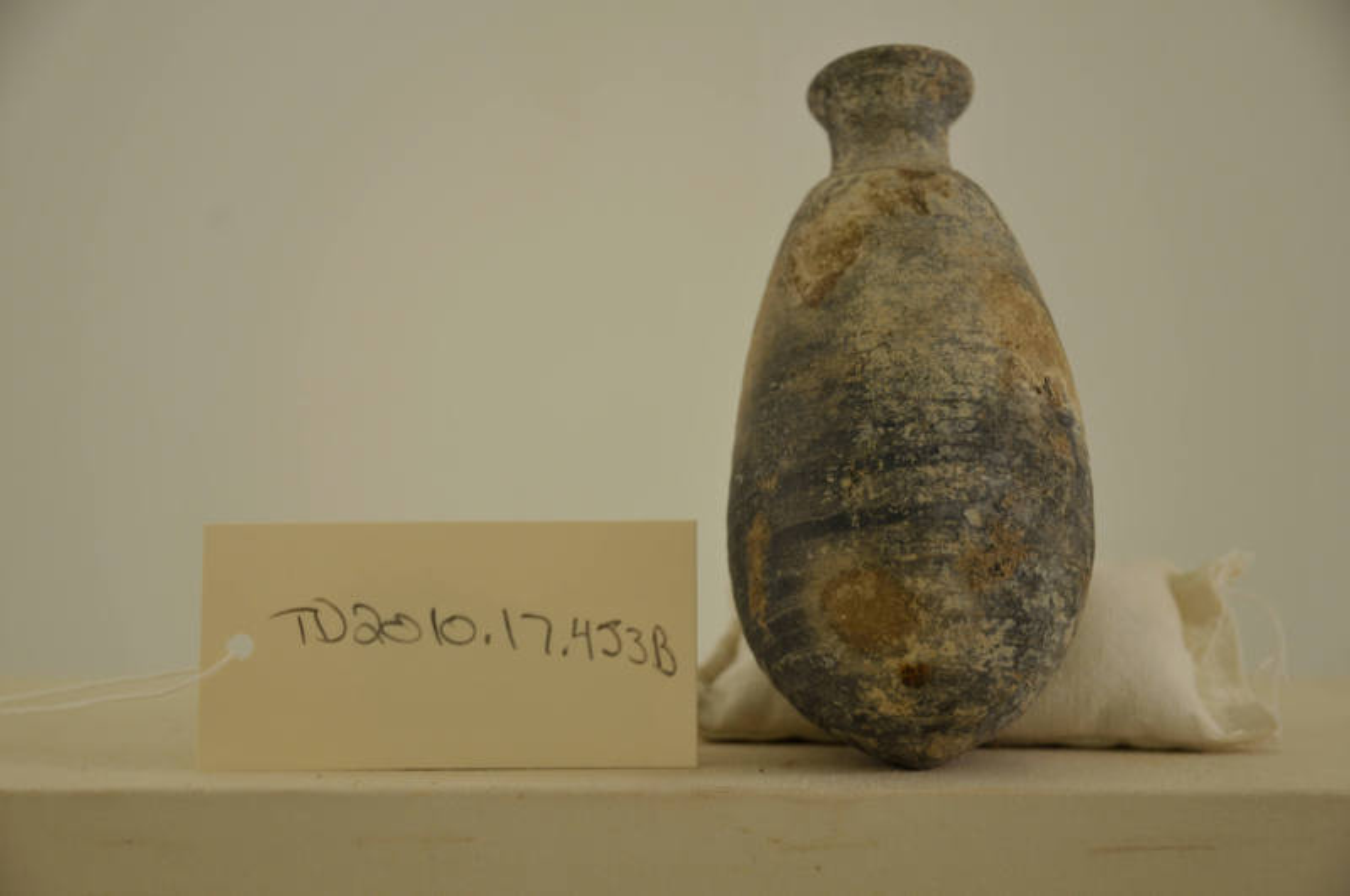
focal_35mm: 78
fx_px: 2921
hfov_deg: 26.0
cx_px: 675
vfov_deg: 17.4
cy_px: 448
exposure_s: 1/50
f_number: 5
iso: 200
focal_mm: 52
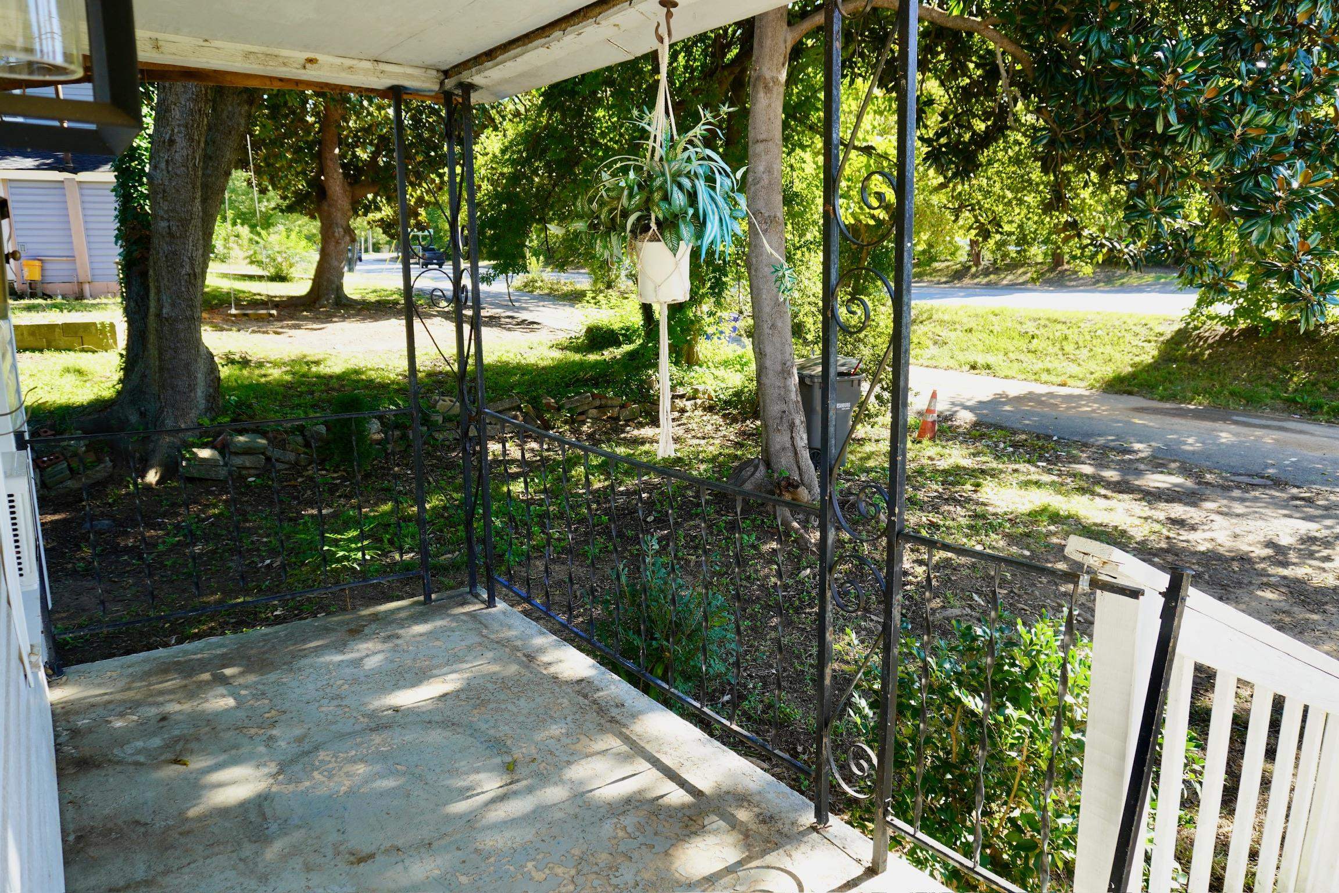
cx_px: 670
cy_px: 446
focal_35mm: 26
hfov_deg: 70.4
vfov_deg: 50.4
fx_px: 948
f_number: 4.5
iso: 100
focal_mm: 17
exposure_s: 1/80
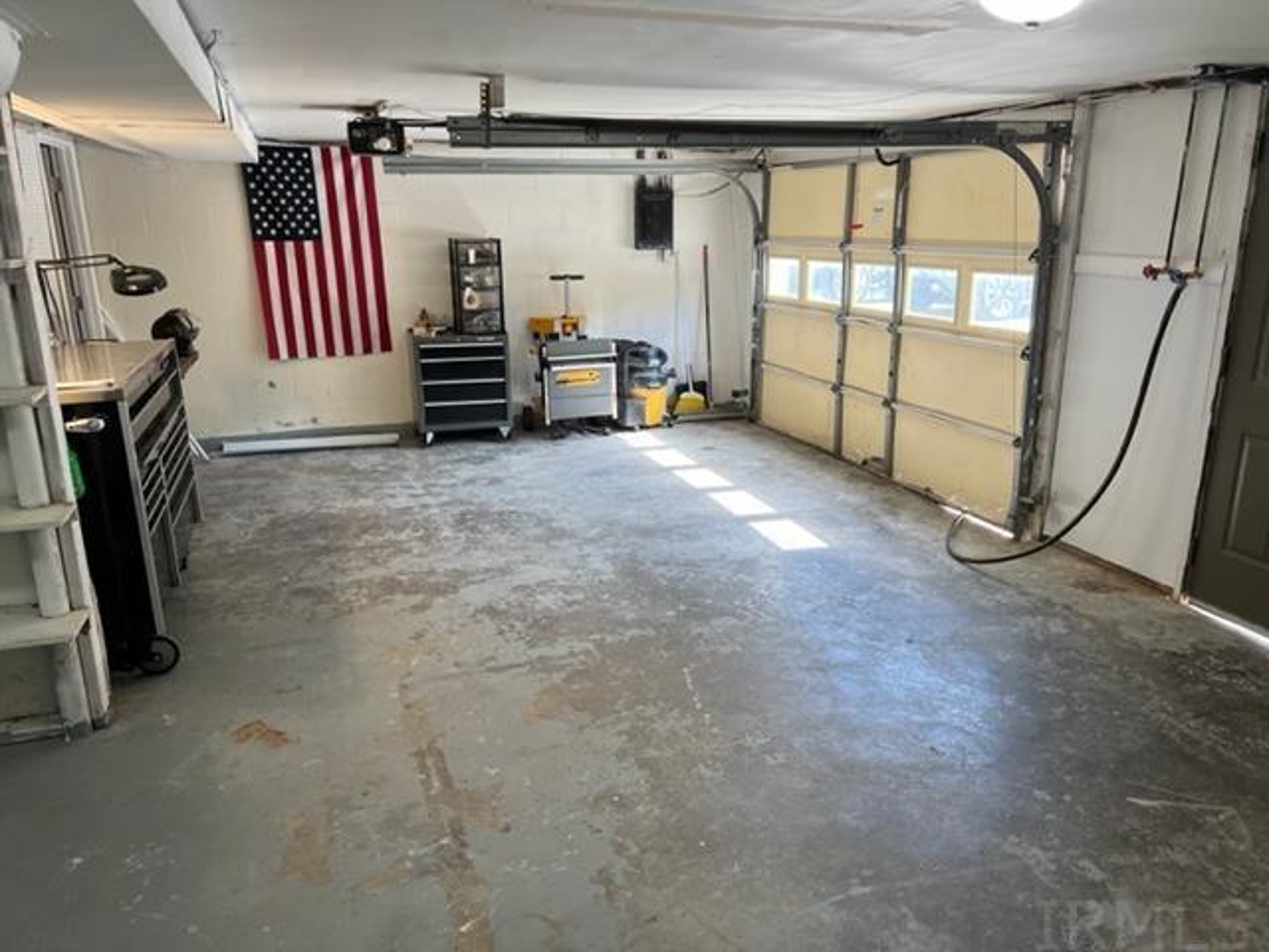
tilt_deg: -14.4
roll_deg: +1.8
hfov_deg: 67.3
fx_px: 953
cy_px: 476
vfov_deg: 53.1
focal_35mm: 26
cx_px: 634
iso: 64
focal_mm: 5.7
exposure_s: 1/120
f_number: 1.5
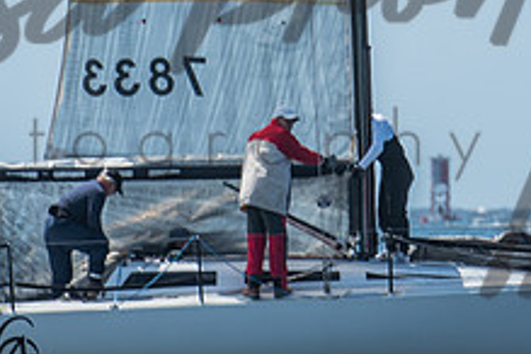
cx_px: 365
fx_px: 27448
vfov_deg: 0.7
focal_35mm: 1861
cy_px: 42
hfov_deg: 1.1
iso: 100
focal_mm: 400
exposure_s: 1/250
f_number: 5.6
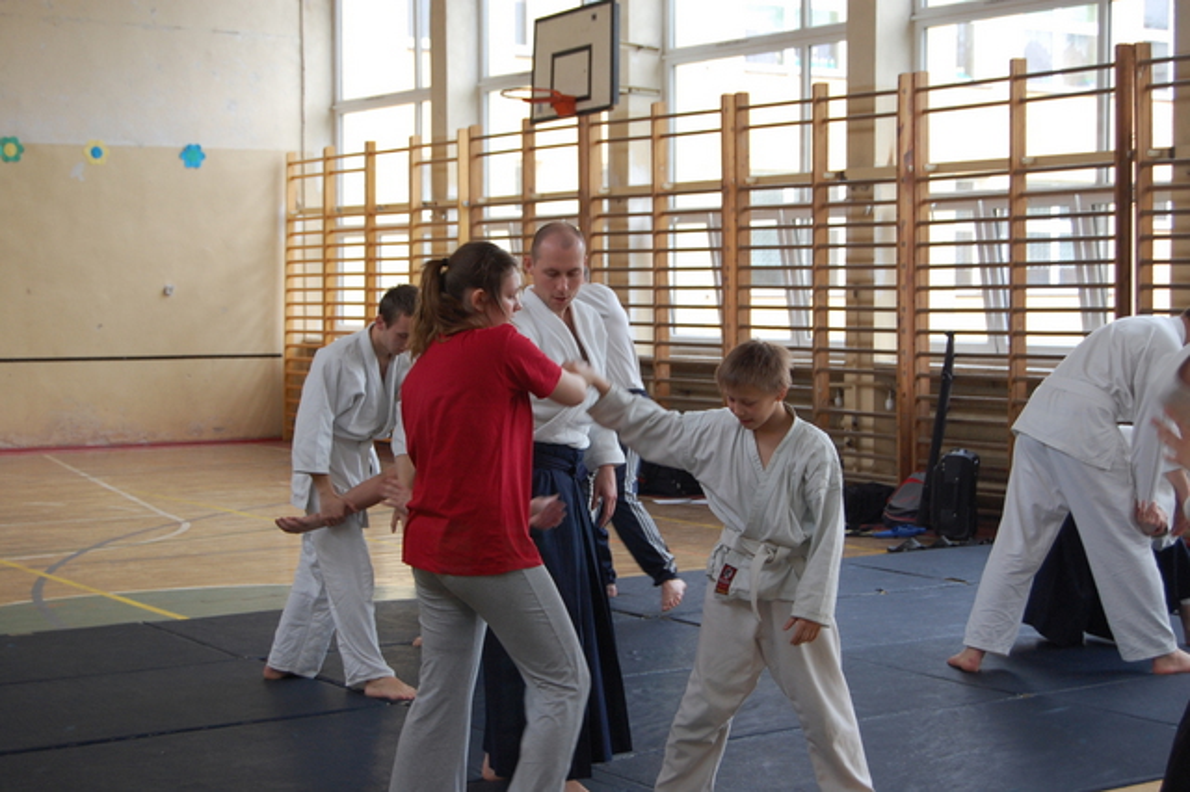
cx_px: 595
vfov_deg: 21.5
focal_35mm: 63
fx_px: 2081
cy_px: 396
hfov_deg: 31.9
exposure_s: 1/80
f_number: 5.3
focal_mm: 42
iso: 400
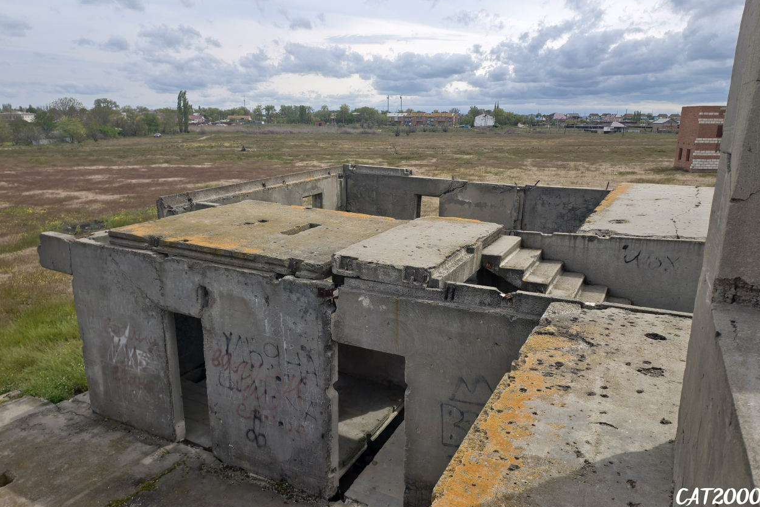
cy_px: 264
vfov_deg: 51.3
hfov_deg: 71.5
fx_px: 528
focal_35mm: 25
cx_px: 376
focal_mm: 6.54
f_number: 1.57
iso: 72
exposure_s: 1/3300
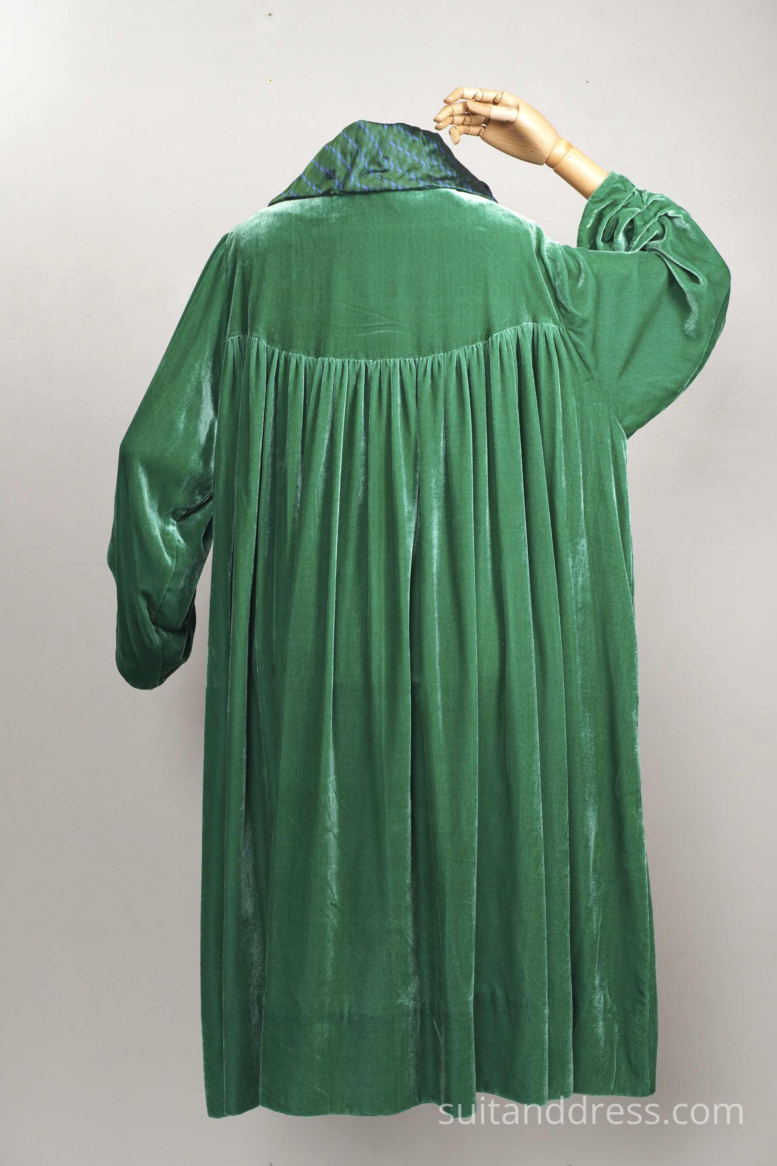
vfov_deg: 41.1
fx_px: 1554
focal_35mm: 48
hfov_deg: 28.1
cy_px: 583
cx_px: 388
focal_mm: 32
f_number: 5.6
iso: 200
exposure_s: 1/8
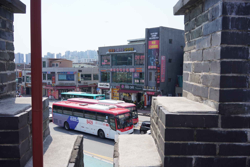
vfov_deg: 37.9
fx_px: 243
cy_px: 84
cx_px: 125
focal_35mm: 35
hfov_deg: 54.4
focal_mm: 35
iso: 100
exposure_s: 1/125
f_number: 10
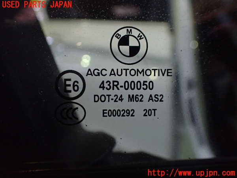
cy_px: 89
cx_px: 118
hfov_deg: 60.0
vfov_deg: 46.8
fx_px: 205
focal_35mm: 30
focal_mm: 5.4
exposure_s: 1/60
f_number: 2.3
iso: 800
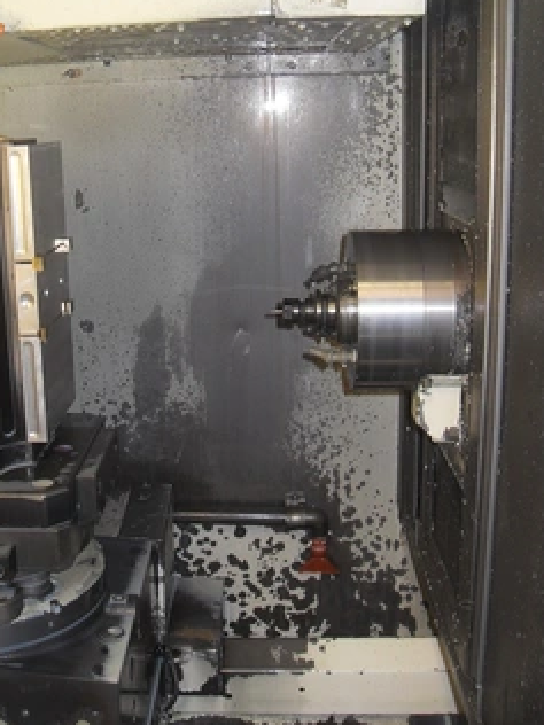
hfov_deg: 33.4
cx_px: 207
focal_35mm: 43
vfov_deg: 43.8
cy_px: 317
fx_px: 901
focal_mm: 6.3
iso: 100
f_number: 2.8
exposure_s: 1/45
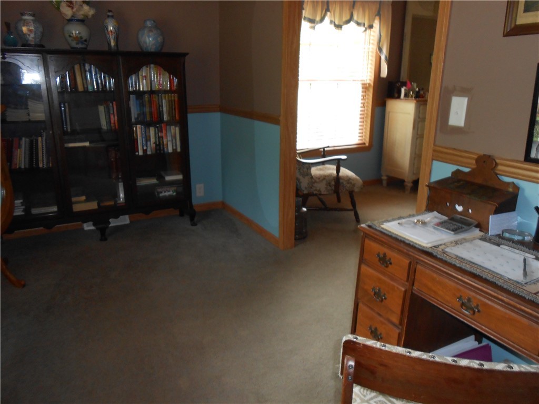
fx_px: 405
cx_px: 270
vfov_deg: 53.1
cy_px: 202
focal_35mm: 26
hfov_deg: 67.3
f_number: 3.5
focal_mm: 4.6
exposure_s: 1/25
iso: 200
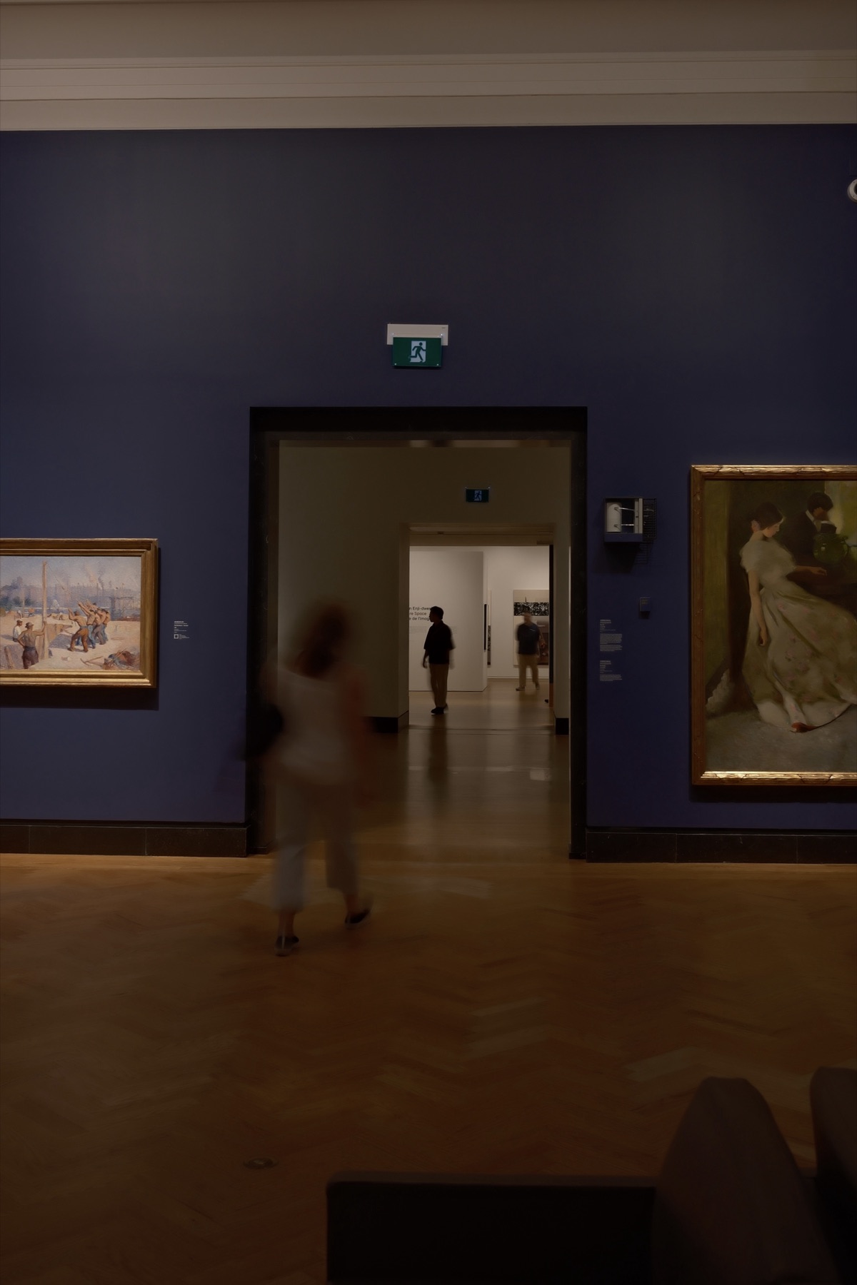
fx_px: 1250
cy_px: 642
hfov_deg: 37.9
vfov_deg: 54.4
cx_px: 428
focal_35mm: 35
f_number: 4
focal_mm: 23
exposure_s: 1/4
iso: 100
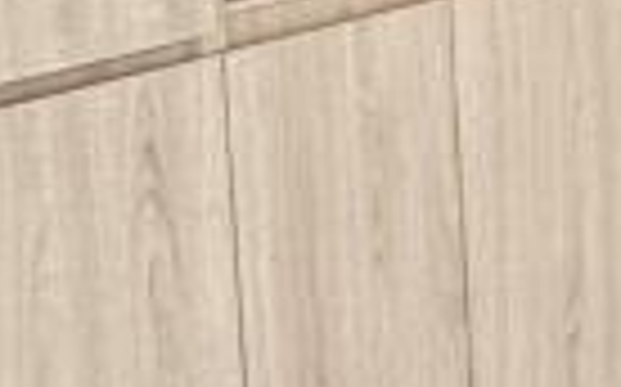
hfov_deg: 14.1
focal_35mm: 110
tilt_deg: -5.7
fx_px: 1860
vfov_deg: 11.1
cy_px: -315
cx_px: 1426
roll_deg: +0.9
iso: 250
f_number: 2.2
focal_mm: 2.22
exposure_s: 1/99
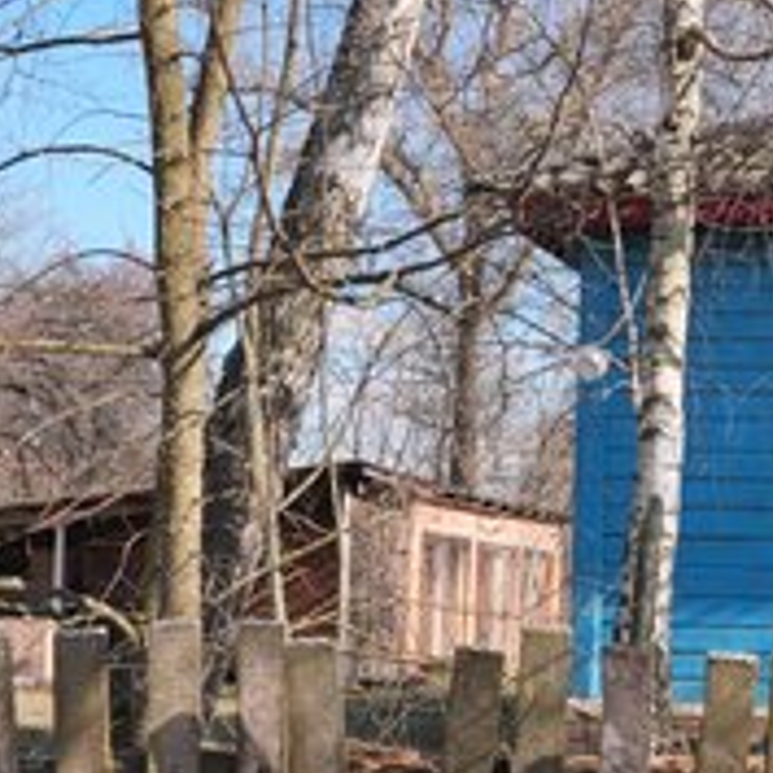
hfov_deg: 21.7
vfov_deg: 22.4
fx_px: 1945
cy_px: 500
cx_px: 777
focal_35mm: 77
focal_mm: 27
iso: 640
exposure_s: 1/60
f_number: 6.3
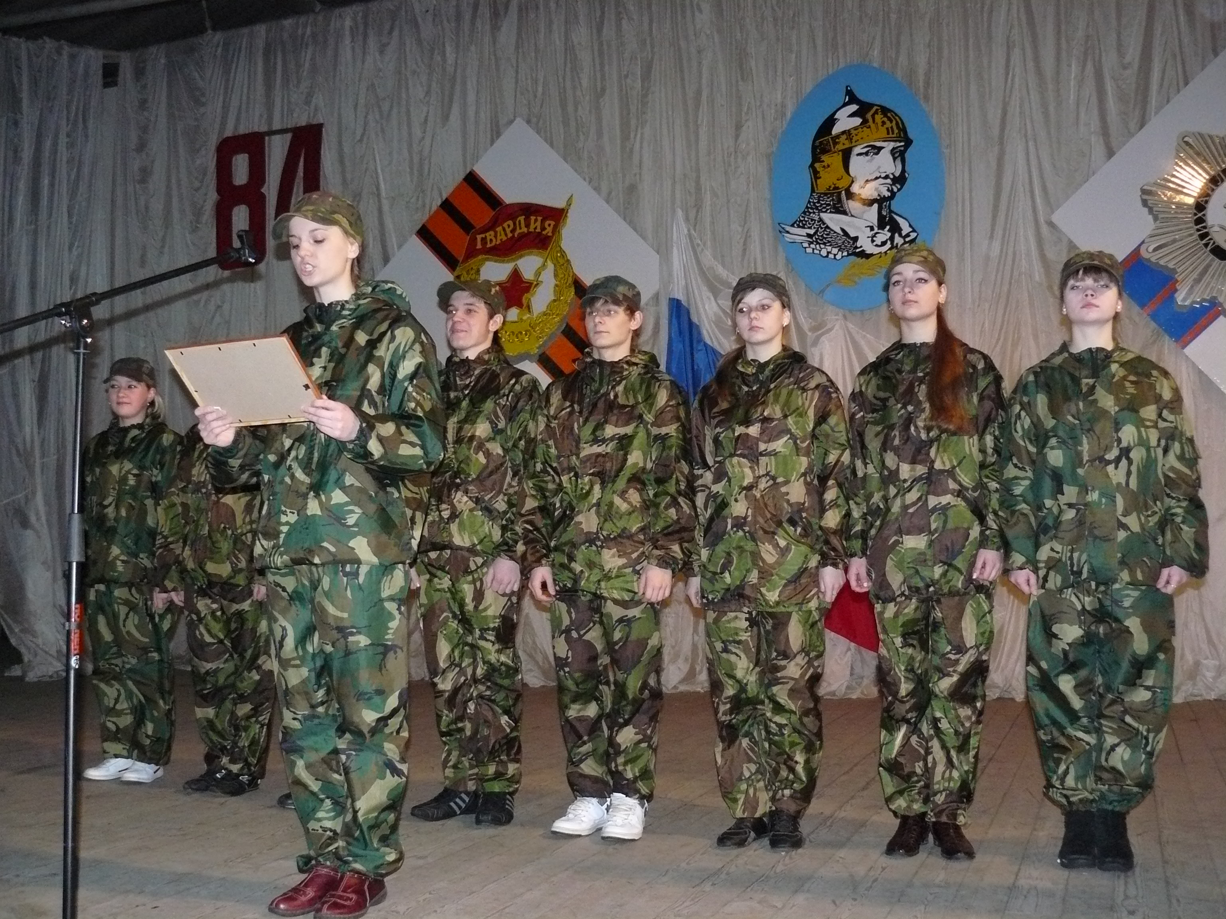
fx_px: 1275
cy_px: 460
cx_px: 613
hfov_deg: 51.4
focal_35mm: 36
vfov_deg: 39.7
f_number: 2.8
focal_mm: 6
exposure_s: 1/30
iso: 400
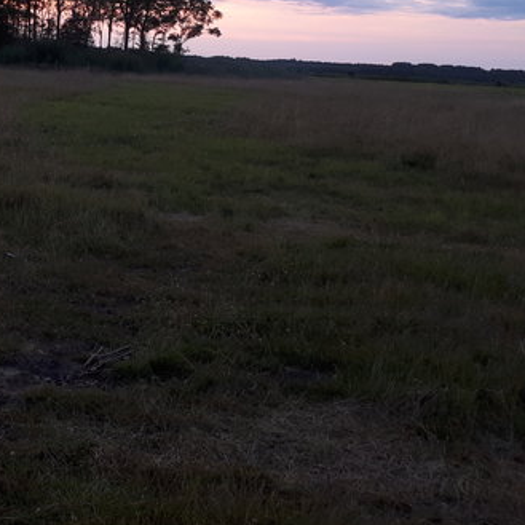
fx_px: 995
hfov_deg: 28.7
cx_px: 80
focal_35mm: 58
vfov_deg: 28.5
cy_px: 64
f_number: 1.9
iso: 50
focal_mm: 3.6
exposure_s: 1/100
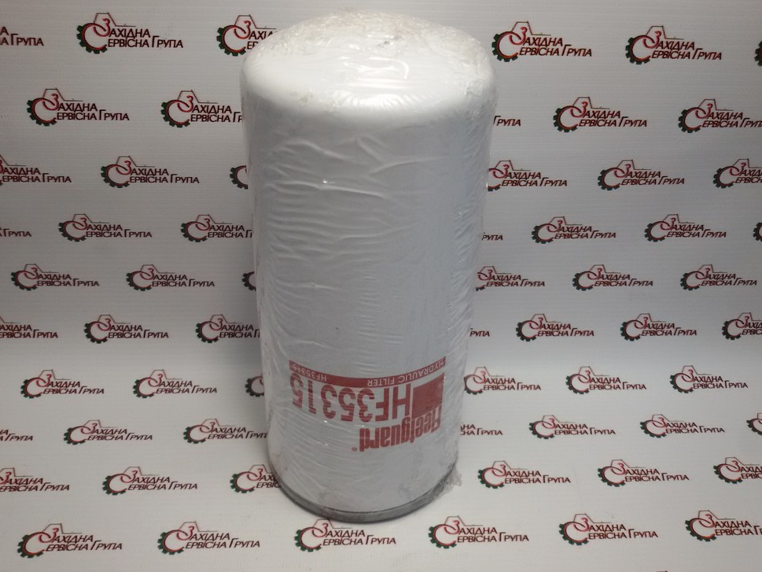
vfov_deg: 44.2
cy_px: 281
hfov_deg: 56.8
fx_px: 705
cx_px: 384
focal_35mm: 32
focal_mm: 2.93
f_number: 2.4
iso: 64
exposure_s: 1/100
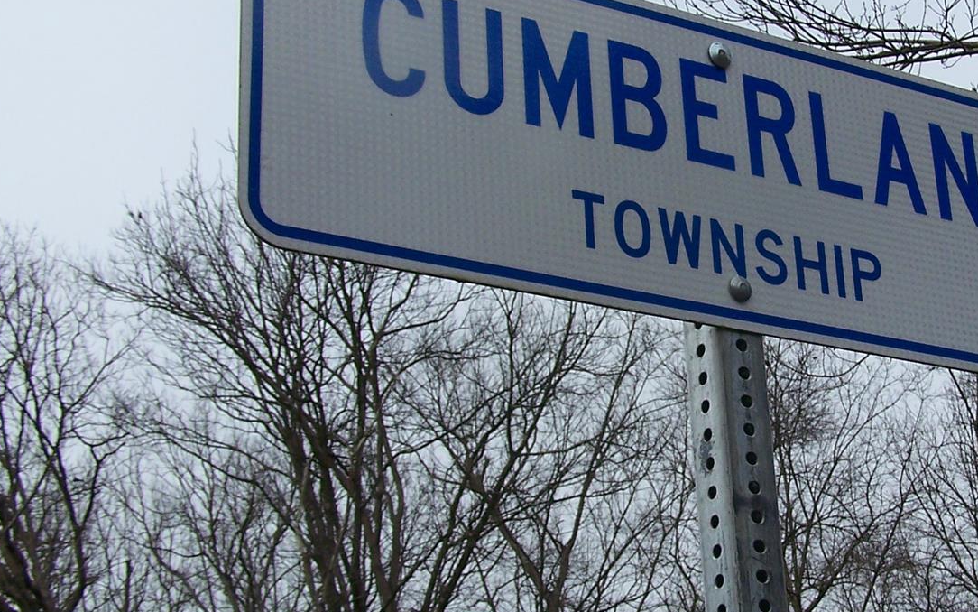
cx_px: 779
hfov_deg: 26.6
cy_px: 329
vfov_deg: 17.2
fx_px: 2026
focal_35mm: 76
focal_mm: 6.3
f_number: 4
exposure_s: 1/640
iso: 80
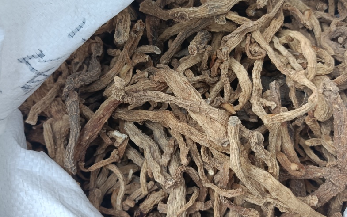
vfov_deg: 35.3
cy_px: 89
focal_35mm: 36
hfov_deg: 54.0
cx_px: 173
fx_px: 341
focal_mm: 4.7
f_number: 1.7
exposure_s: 1/50
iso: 568
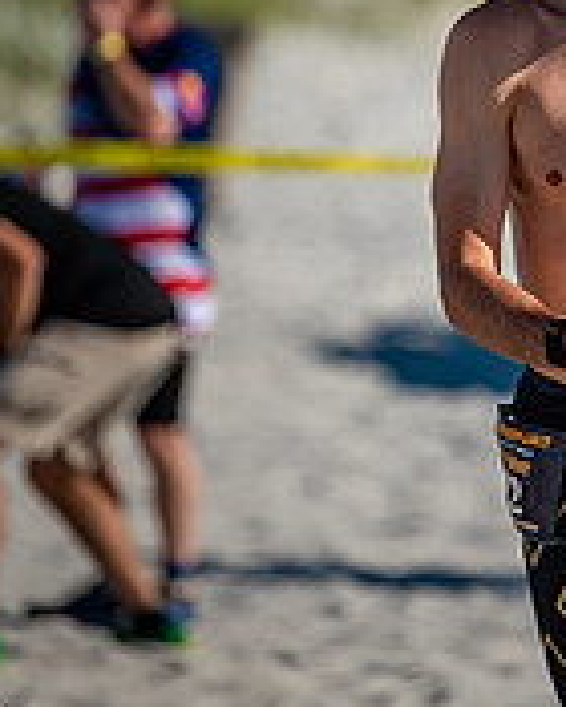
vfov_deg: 4.0
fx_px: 10114
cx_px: 566
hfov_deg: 3.2
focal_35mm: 483
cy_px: 113
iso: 280
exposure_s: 1/4000
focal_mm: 200
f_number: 2.8
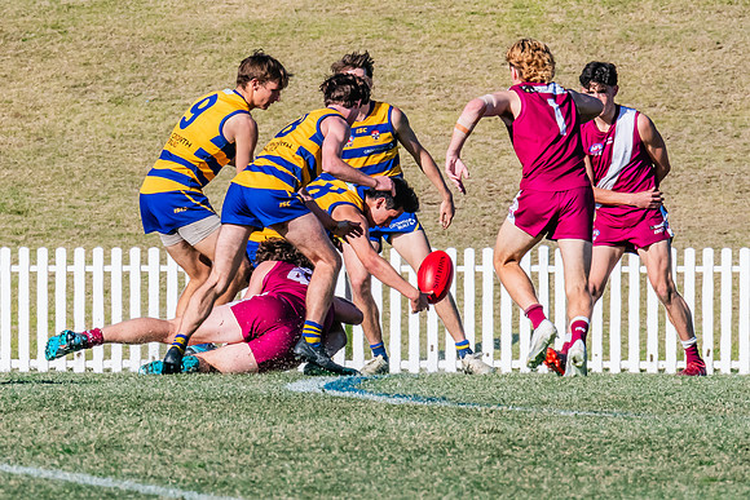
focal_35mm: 977
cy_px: 191
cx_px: 219
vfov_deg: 1.4
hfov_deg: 2.1
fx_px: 20358
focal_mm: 420
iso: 800
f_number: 20
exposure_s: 1/640
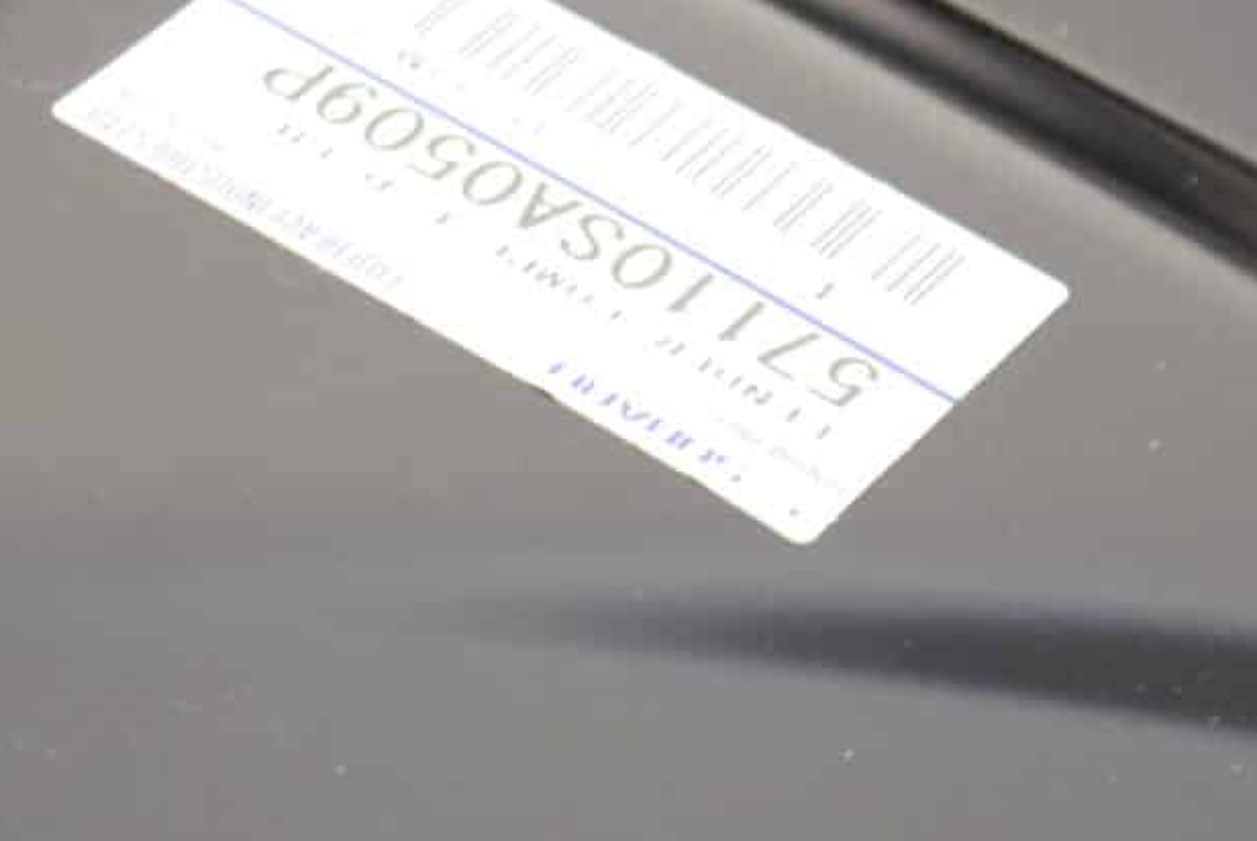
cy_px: 202
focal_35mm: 200
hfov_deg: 10.3
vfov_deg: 6.9
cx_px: 504
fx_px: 6997
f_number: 5.6
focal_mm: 55
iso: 560
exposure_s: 1/60
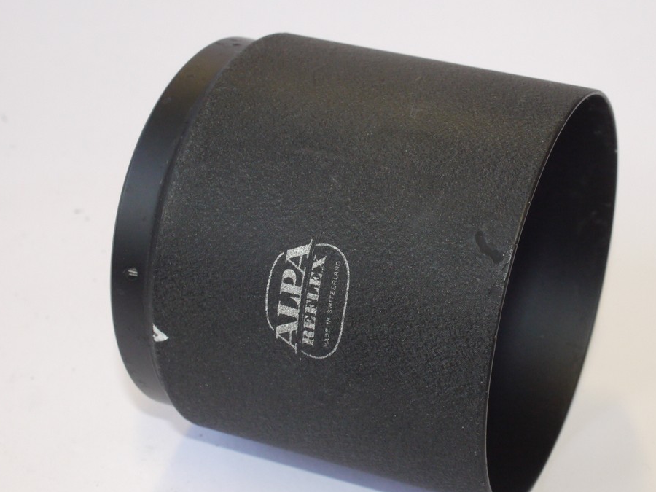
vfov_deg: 18.4
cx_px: 391
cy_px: 256
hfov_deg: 24.4
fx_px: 1516
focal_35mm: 80
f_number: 10
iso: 800
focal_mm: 30
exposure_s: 1/50
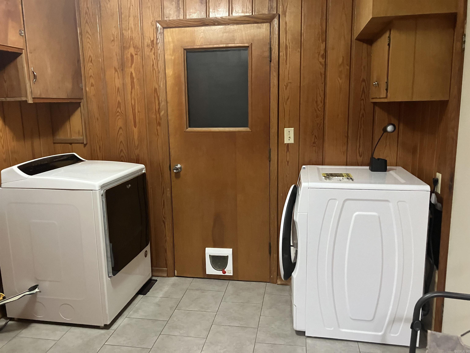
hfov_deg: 63.4
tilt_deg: -9.3
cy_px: 176
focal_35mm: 28
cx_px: 235
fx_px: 380
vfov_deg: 49.7
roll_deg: +1.3
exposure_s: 1/30
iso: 640
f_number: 1.8
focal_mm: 3.99
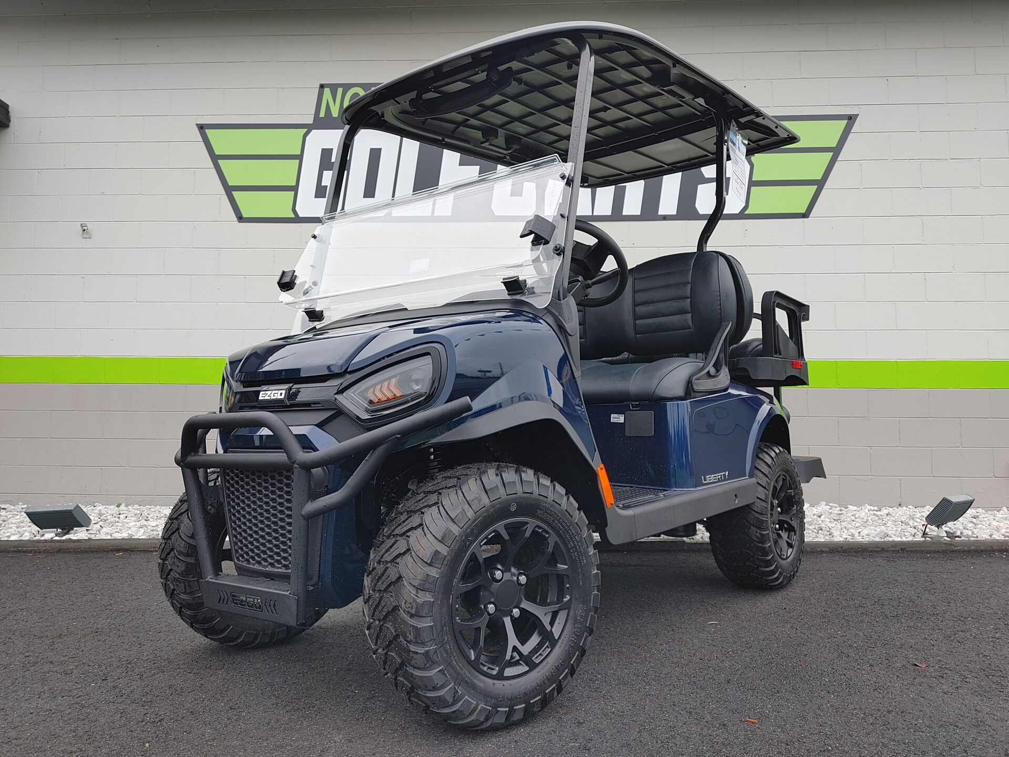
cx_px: 504
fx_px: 758
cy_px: 378
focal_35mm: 26
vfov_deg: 53.1
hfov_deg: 67.3
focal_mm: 4.81
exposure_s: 1/265
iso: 50
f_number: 1.8
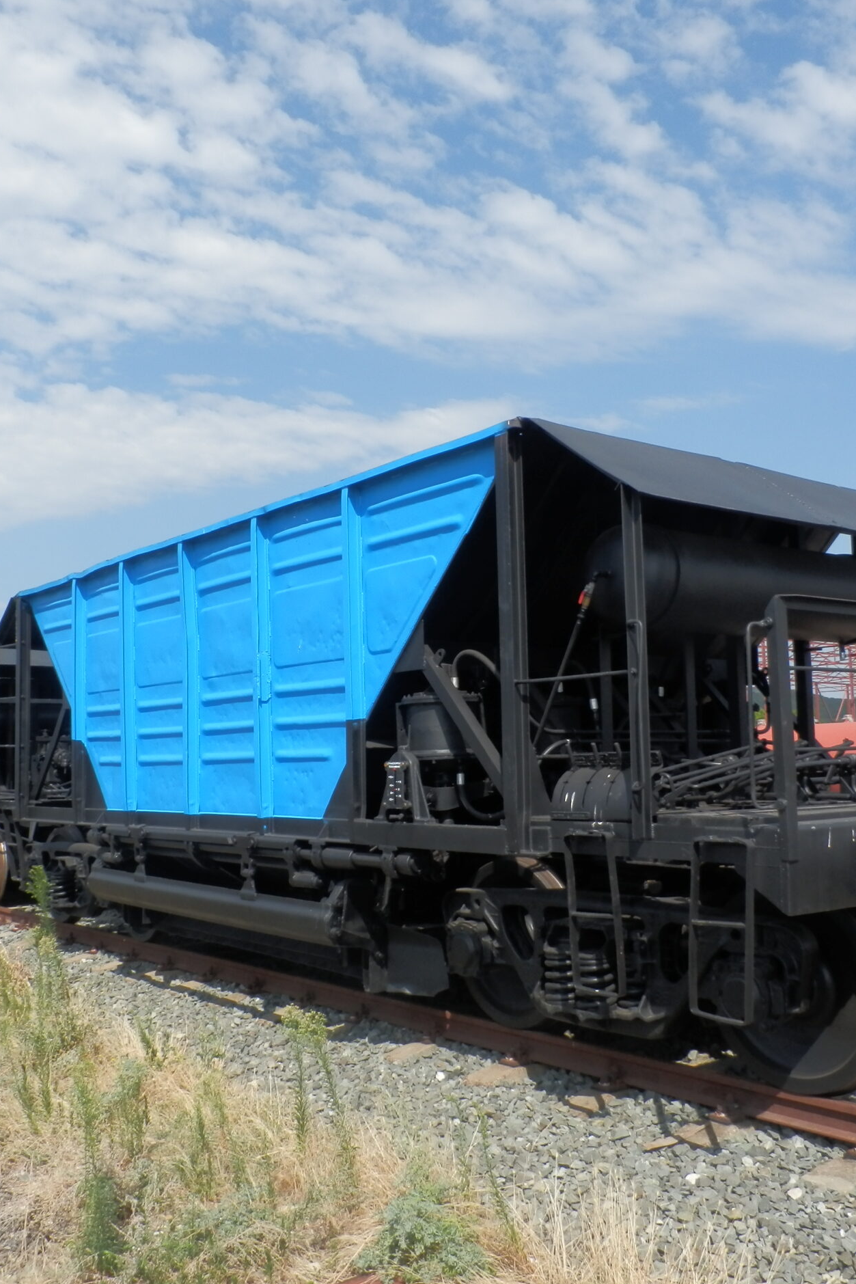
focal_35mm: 34
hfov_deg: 38.9
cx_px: 406
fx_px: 1212
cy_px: 649
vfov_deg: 55.8
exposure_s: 1/160
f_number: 7.9
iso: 80
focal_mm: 4.2
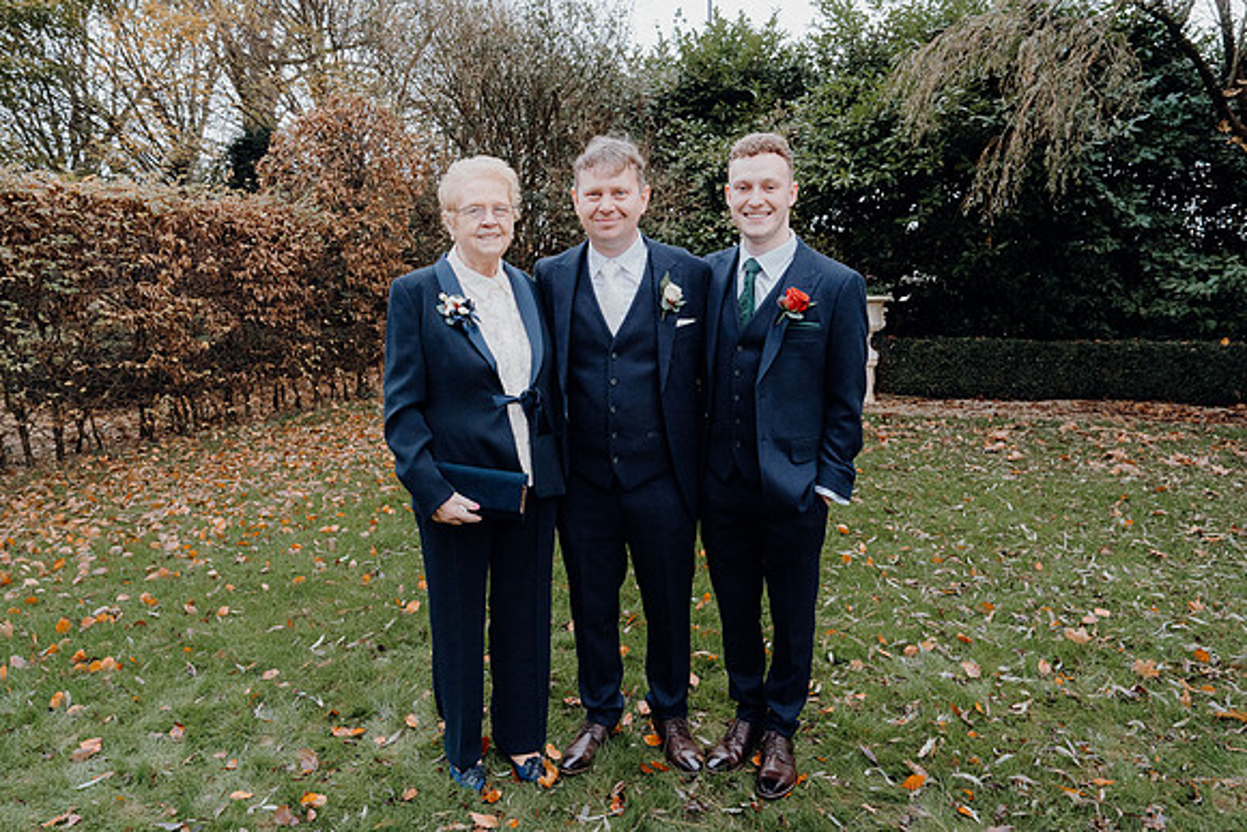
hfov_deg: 73.7
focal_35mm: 24
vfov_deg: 53.2
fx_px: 831
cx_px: 624
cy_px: 416
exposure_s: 1/250
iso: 5000
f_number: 5
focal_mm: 24
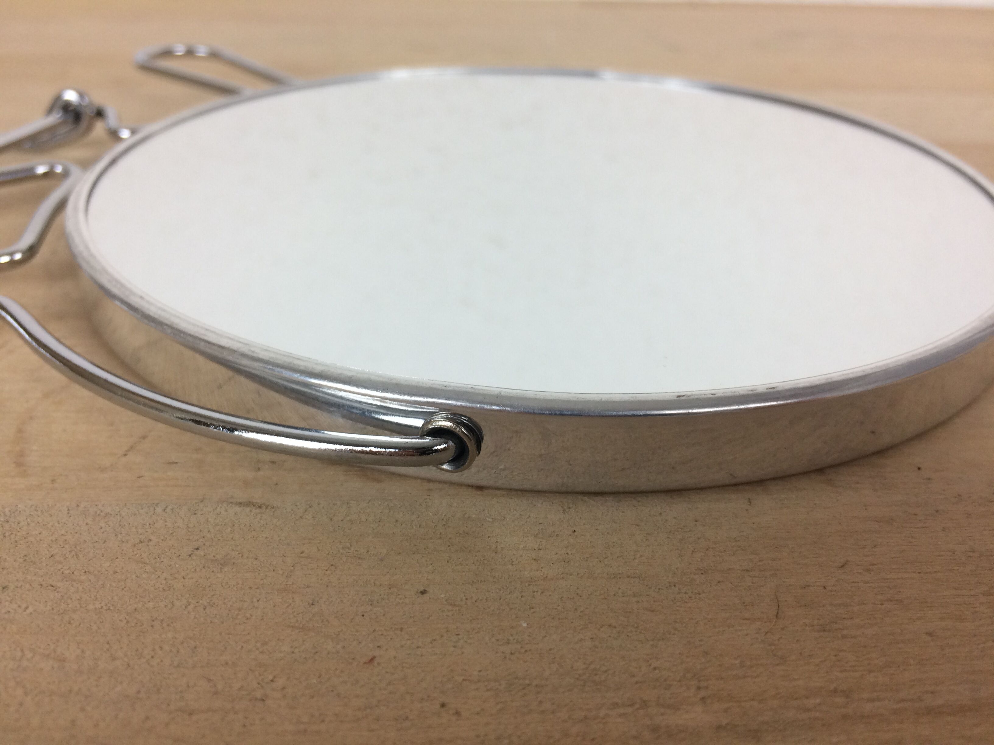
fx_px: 833
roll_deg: -1.7
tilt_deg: -29.5
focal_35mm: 29
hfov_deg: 61.7
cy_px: 372
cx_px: 497
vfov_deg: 48.2
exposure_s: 1/100
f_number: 2.2
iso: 64
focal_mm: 4.15
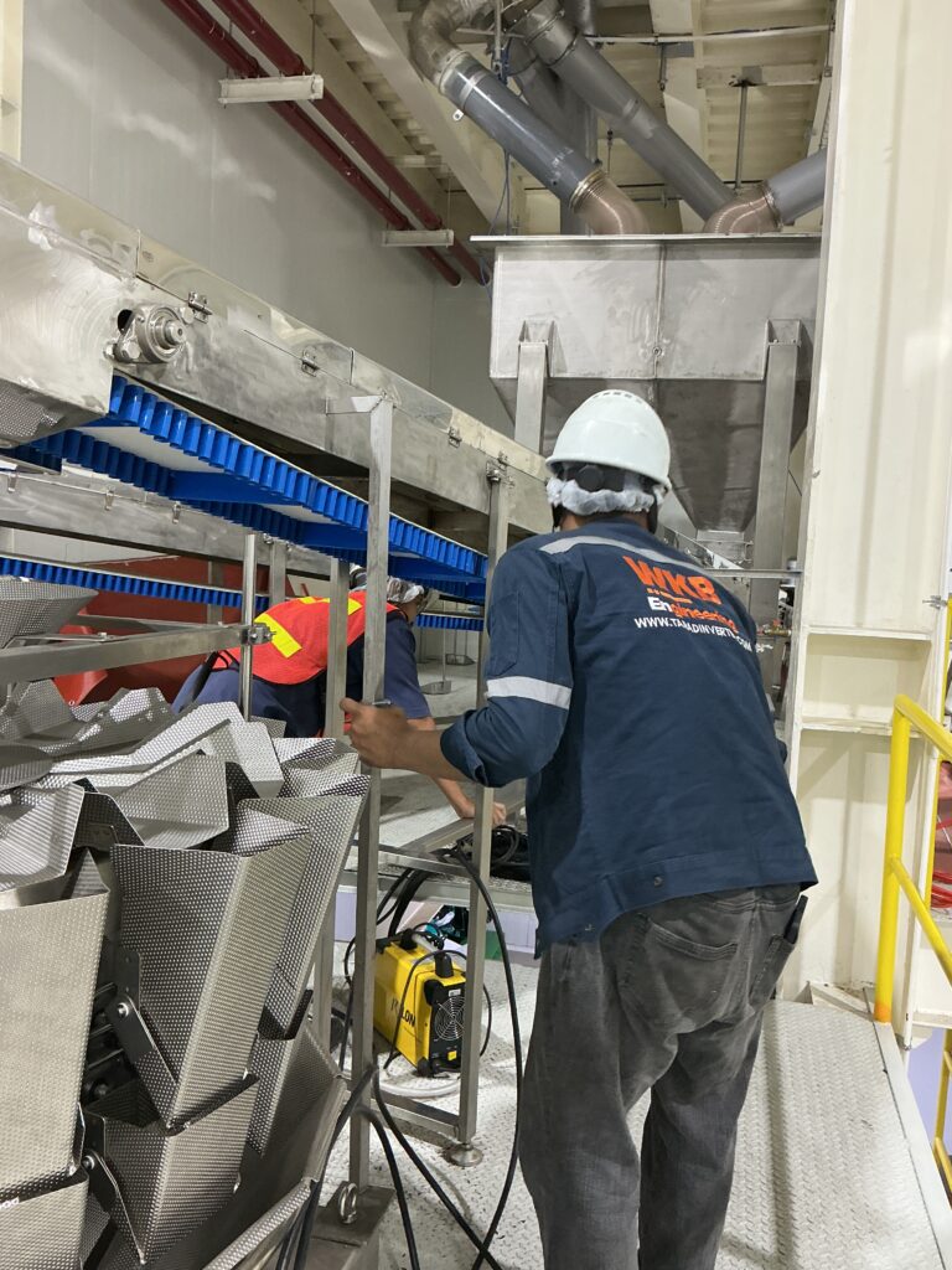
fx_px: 1063
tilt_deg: -4.8
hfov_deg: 48.2
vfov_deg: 61.7
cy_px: 635
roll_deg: -2.3
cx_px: 476
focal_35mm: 29
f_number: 1.8
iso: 125
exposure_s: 1/50
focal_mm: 3
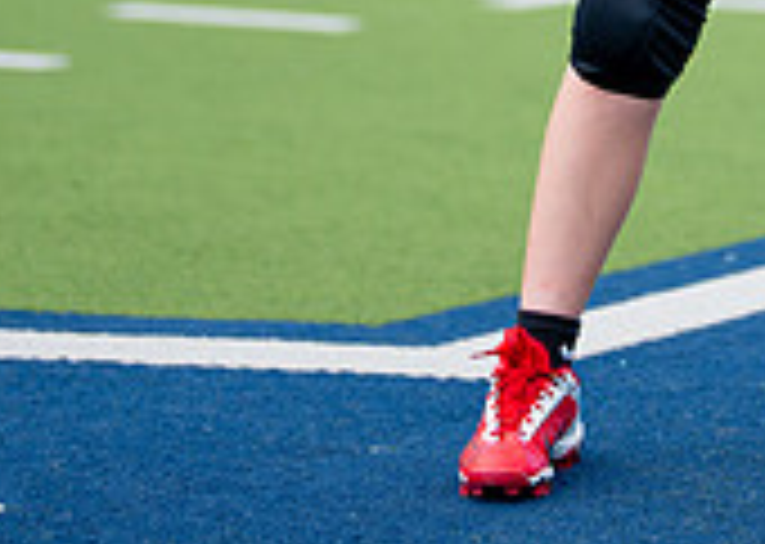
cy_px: -399
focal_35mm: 204
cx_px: 857
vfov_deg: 6.9
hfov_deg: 9.8
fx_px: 4427
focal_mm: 50
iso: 100
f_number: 1.2
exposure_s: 1/1600
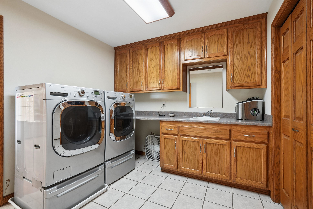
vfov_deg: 73.7
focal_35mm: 16
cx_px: 156
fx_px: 139
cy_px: 104
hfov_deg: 96.7
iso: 800
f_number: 10
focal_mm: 16
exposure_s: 1/2.5
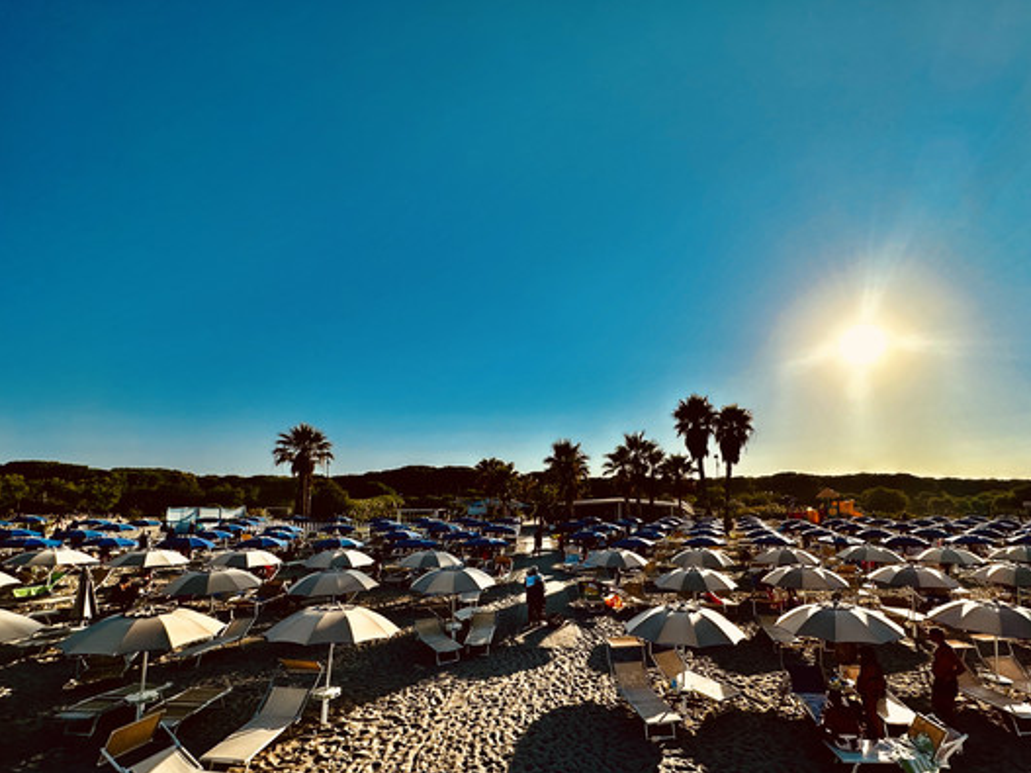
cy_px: 450
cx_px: 577
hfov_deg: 90.6
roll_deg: +0.0
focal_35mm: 17
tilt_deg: +6.0
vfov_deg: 74.2
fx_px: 506
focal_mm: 2.22
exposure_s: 1/5291
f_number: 2.2
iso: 50
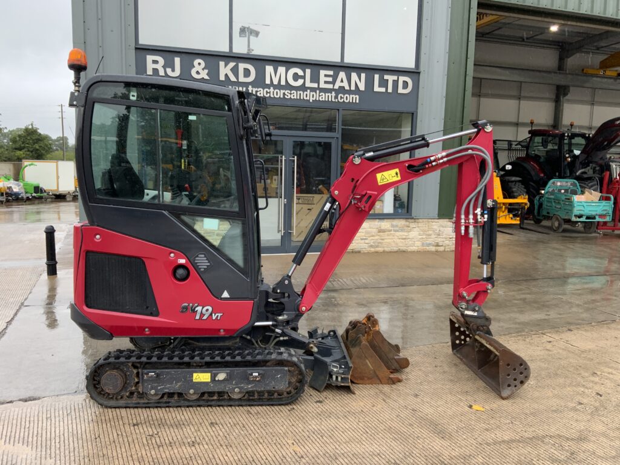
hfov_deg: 61.7
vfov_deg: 48.2
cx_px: 310
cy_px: 232
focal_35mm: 29
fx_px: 519
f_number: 1.8
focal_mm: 3
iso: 16
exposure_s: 1/122
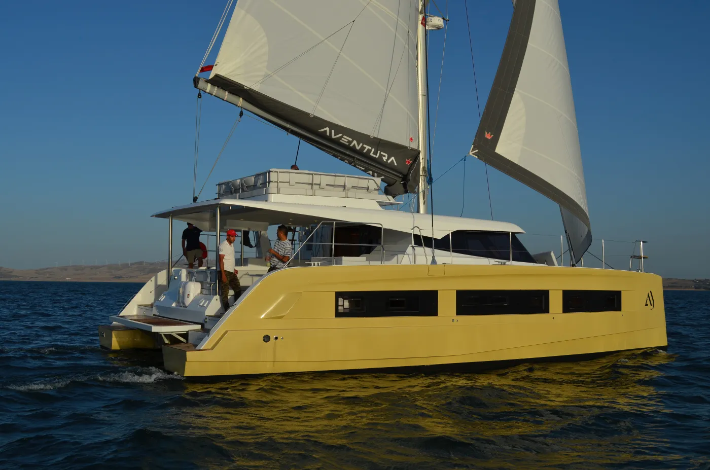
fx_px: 768
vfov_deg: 34.1
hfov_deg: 49.6
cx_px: 355
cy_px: 235
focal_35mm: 39
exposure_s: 1/400
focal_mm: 26
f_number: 10
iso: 100
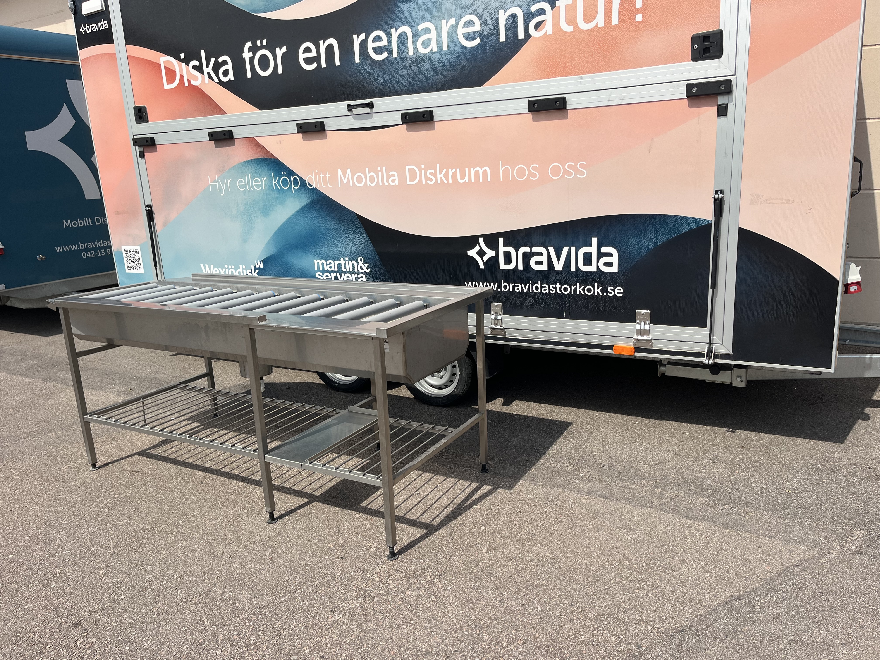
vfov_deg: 53.1
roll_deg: +2.2
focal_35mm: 26
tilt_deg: -14.4
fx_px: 661
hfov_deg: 67.3
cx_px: 440
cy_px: 330
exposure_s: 1/5076
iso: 50
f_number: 1.6
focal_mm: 5.1
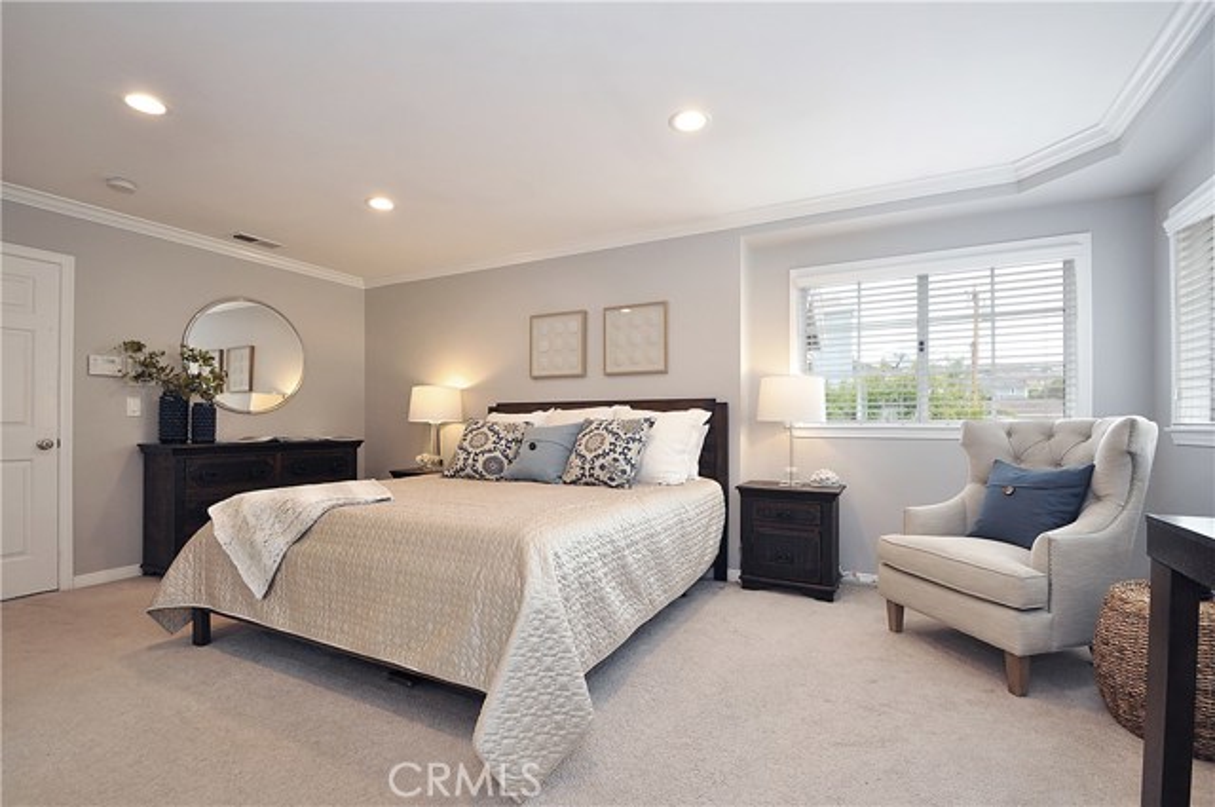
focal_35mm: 15
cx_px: 608
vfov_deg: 77.2
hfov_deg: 100.5
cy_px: 404
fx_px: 506
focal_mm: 10
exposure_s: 1/20
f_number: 8
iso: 320
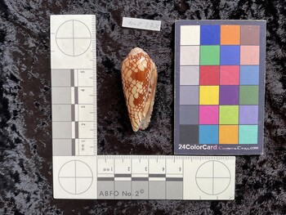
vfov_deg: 48.3
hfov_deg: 61.6
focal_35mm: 29
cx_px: 143
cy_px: 108
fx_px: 240
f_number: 1.8
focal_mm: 3
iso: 40
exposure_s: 1/120
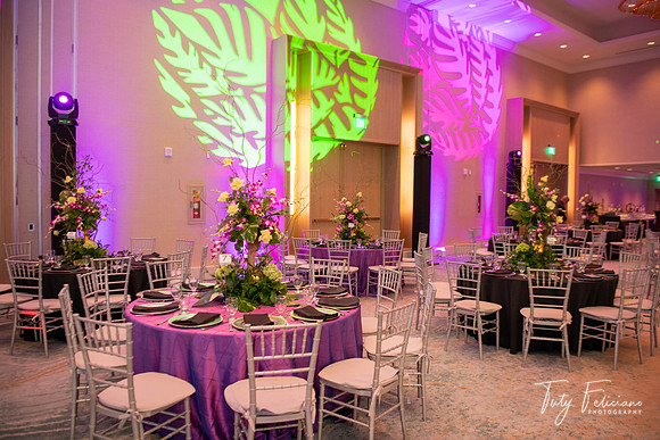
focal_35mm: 27
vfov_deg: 48.0
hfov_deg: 67.4
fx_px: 495
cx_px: 330
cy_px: 220
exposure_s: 1/20
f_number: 3.2
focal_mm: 27
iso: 800
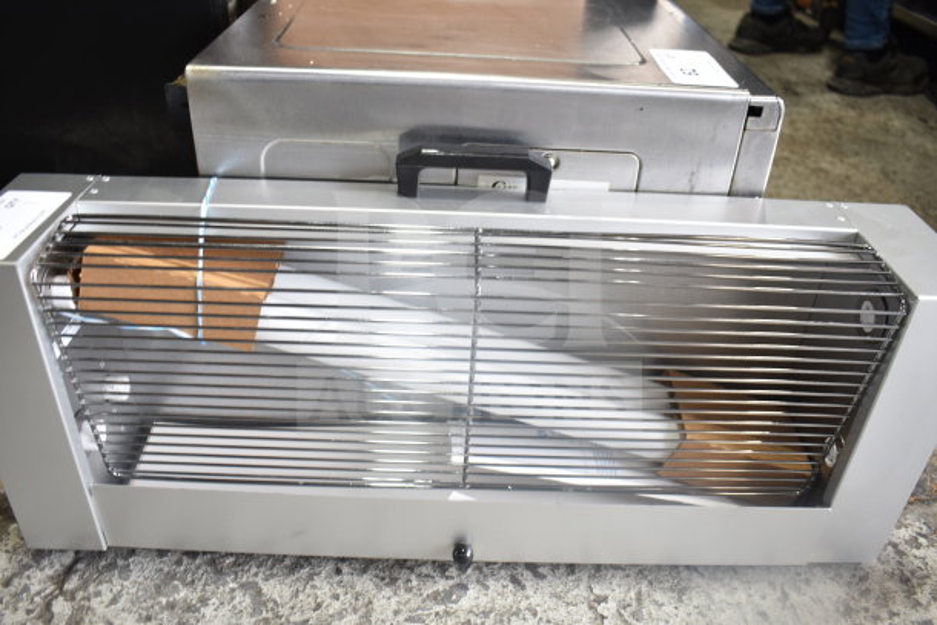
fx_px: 781
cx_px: 468
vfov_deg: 43.6
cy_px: 312
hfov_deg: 61.9
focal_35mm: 30
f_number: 3.5
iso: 200
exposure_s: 1/50
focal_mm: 20
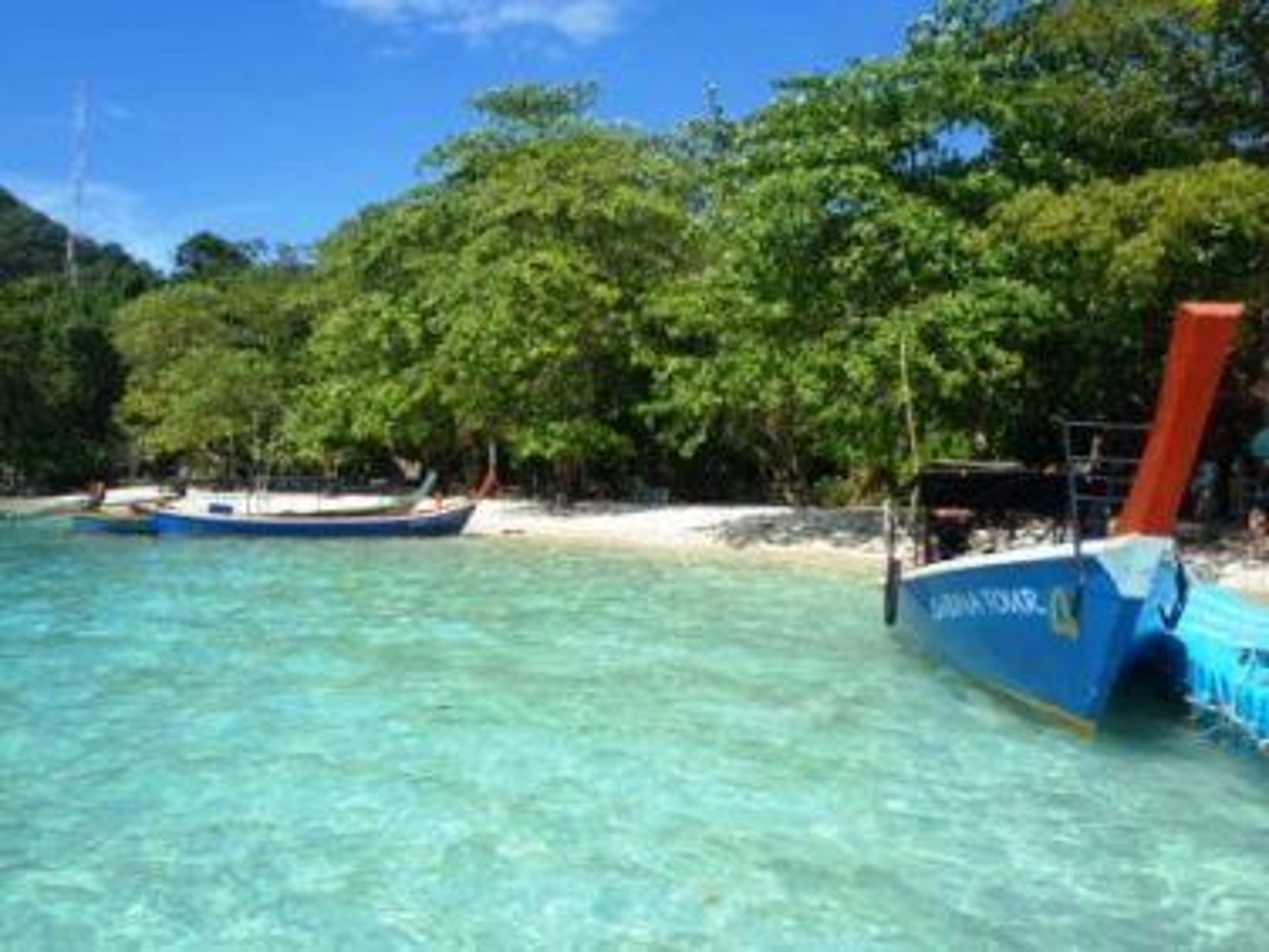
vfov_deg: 49.7
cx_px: 634
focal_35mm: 28
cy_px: 476
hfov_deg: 63.4
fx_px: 1026
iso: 80
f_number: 11
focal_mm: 5
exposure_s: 1/80
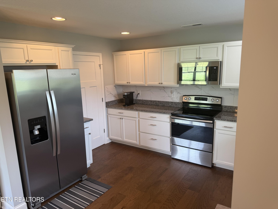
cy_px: 104
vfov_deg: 56.8
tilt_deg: -10.2
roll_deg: +2.1
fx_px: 193
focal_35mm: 24
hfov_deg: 71.6
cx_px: 139
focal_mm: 6.76
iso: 125
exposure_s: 1/60
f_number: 1.78
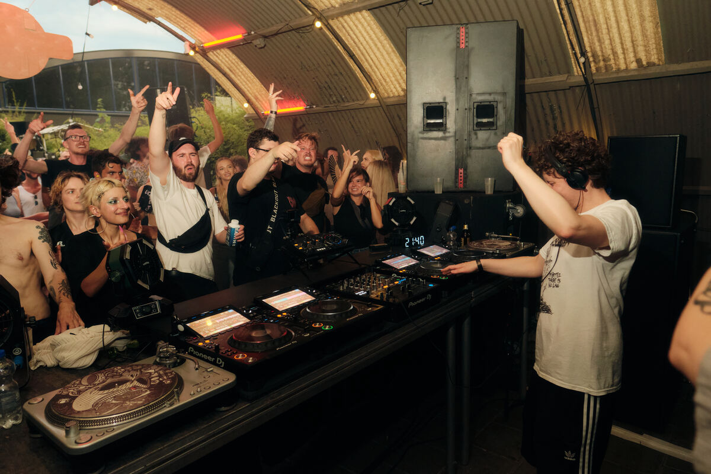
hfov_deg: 73.7
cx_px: 356
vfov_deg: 53.1
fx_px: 474
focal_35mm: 24
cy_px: 237
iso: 3200
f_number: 3.6
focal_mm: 16
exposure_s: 1/180
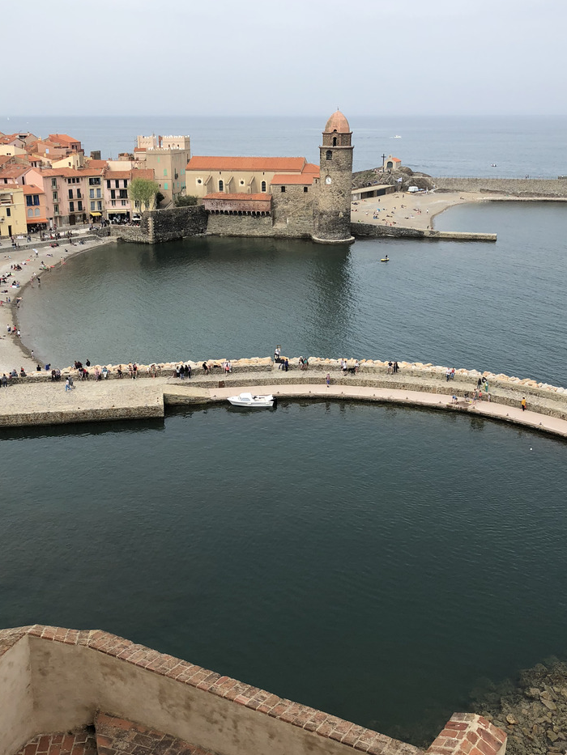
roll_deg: +0.7
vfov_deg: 51.3
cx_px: 268
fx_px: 786
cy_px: 388
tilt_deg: -18.1
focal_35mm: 36
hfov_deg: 39.7
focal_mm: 4
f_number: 1.8
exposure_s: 1/1600
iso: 20
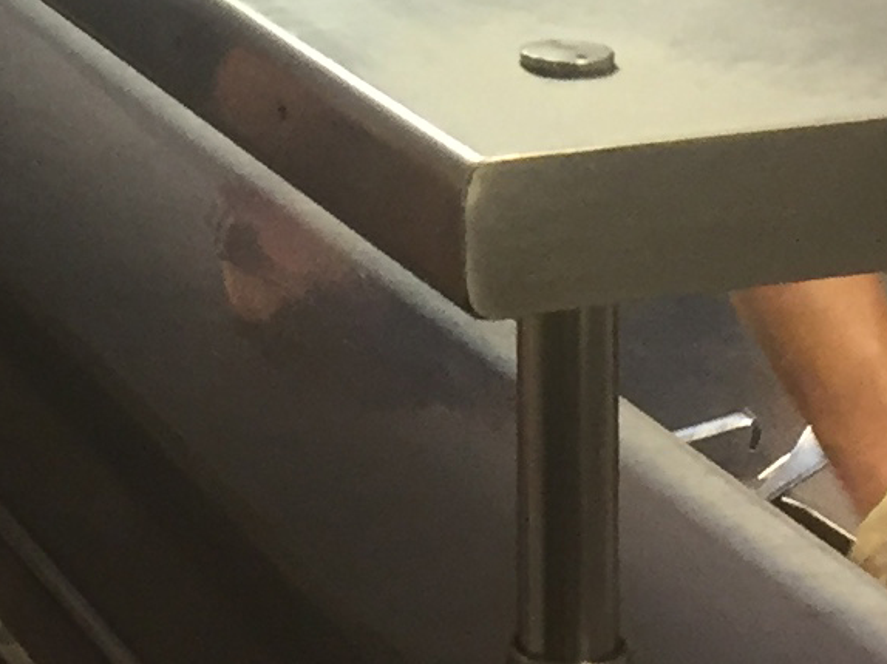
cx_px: 144
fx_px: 4226
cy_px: -645
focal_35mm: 165
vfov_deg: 8.5
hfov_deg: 11.9
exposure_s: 1/33
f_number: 2.2
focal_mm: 4.15
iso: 64
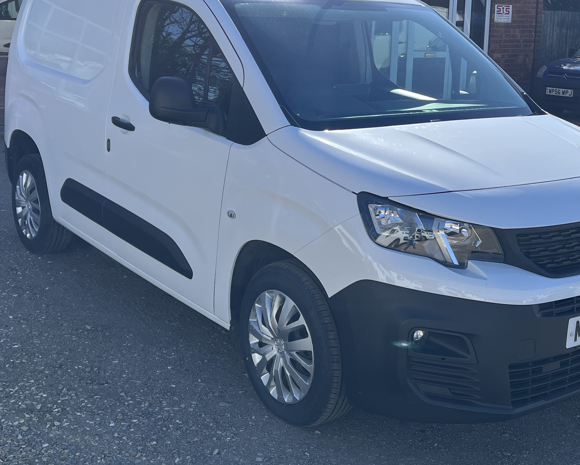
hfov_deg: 37.9
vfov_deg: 30.6
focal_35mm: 49
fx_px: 841
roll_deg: -1.3
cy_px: 160
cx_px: 351
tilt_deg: -10.3
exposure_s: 1/1832
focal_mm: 5.1
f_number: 1.6
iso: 50
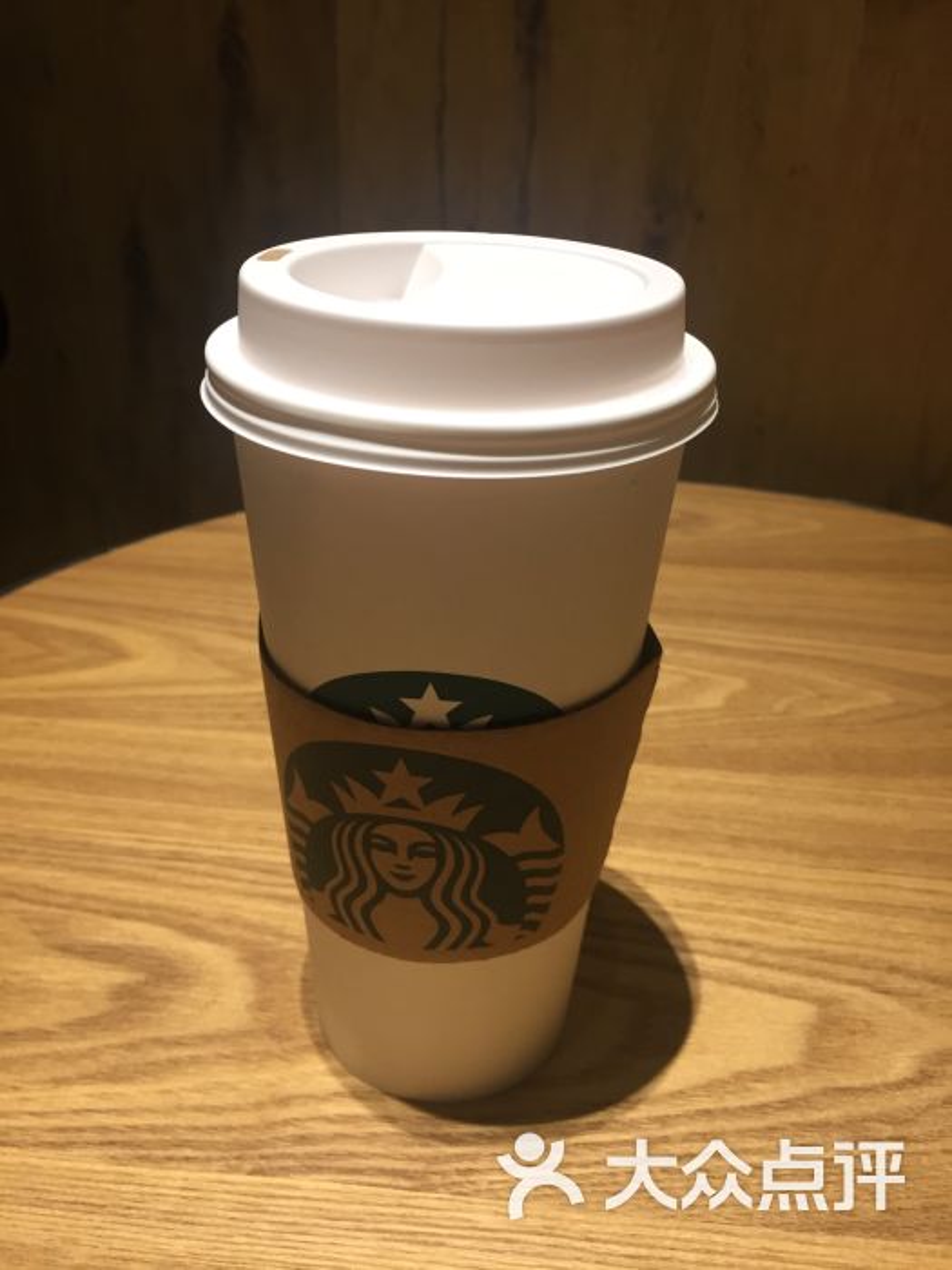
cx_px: 476
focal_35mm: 29
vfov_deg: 61.7
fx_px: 1063
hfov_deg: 48.2
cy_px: 635
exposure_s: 1/33
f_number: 2.2
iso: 125
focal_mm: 4.15
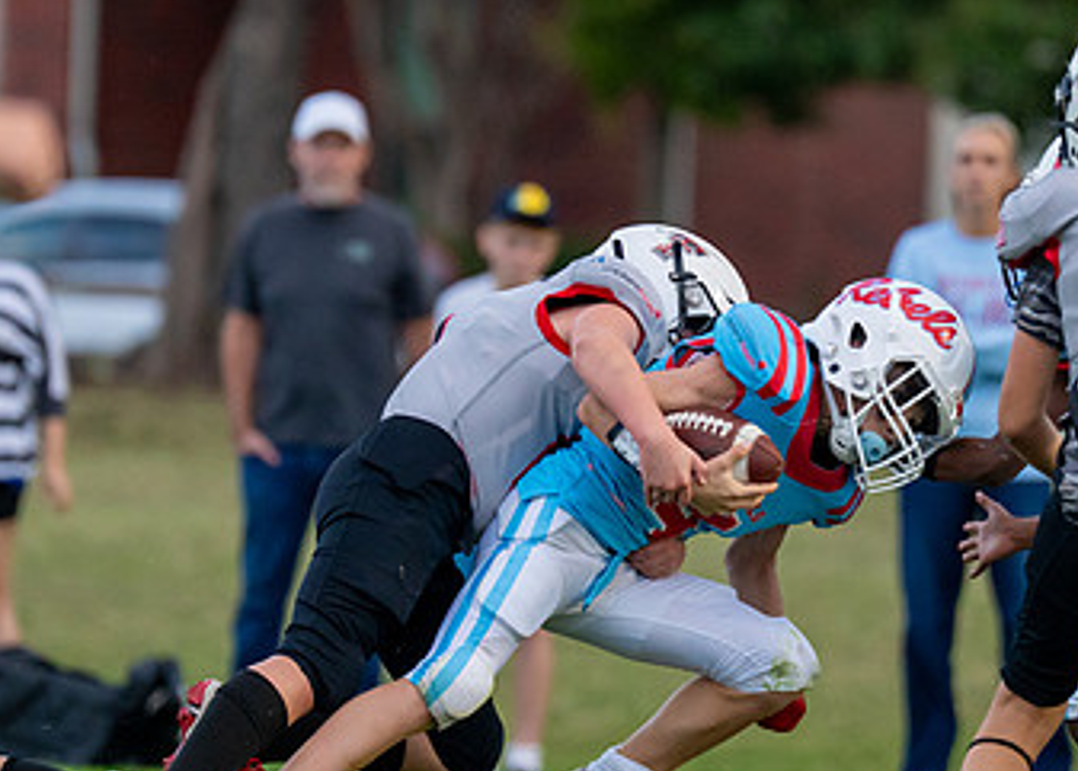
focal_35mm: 551
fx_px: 16876
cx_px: 629
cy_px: 344
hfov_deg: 3.7
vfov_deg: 2.6
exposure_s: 1/1250
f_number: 2.8
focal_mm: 200
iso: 1000
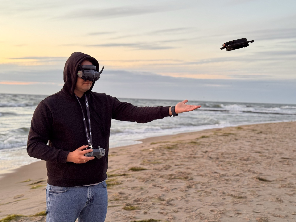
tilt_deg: -1.4
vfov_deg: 30.3
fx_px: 410
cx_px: 148
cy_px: 111
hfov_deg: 39.7
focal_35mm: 48
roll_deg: -1.7
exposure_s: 1/60
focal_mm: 6.76
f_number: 1.78
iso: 100
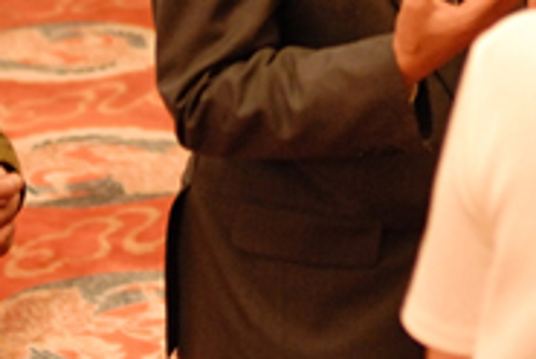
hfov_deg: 14.1
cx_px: 365
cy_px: -88
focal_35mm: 145
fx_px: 2162
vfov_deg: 9.4
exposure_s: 1/80
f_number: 2
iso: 800
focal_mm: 28
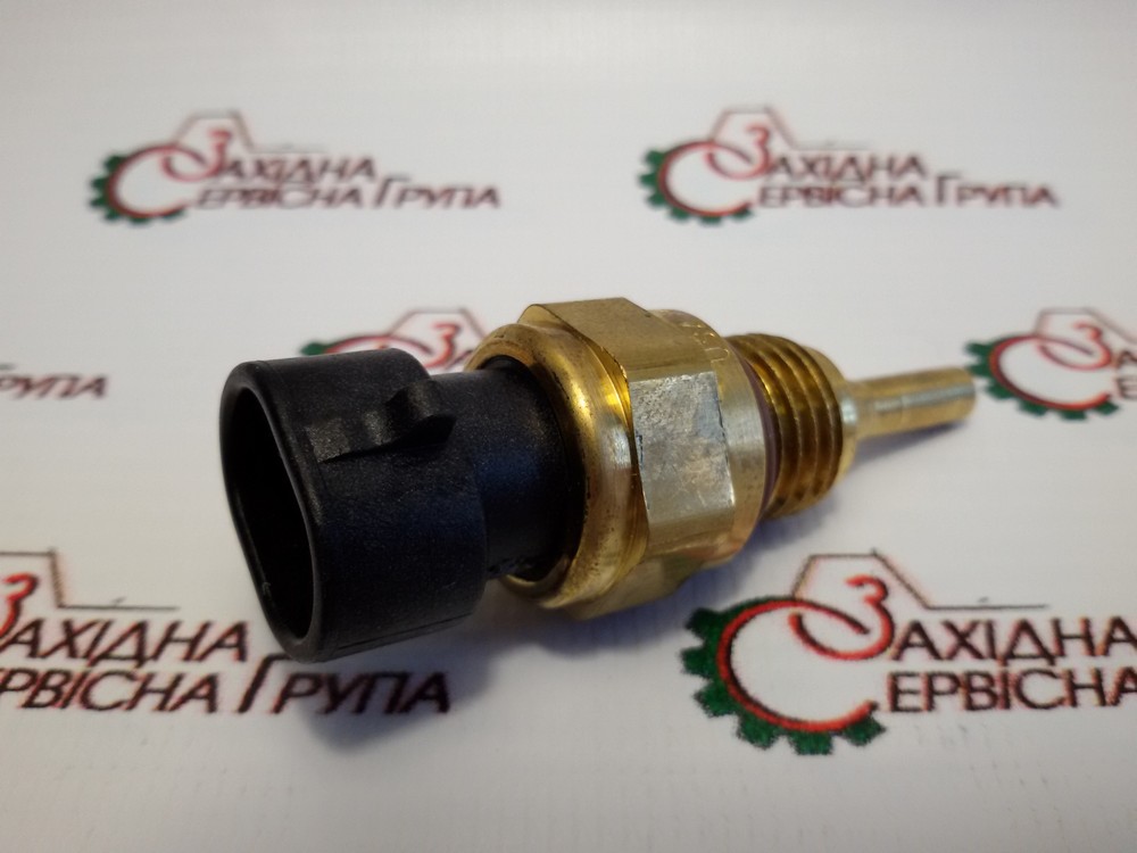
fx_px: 1018
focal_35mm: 31
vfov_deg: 45.4
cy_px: 426
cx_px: 568
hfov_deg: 58.4
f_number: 2.4
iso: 64
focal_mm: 2.93
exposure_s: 1/100
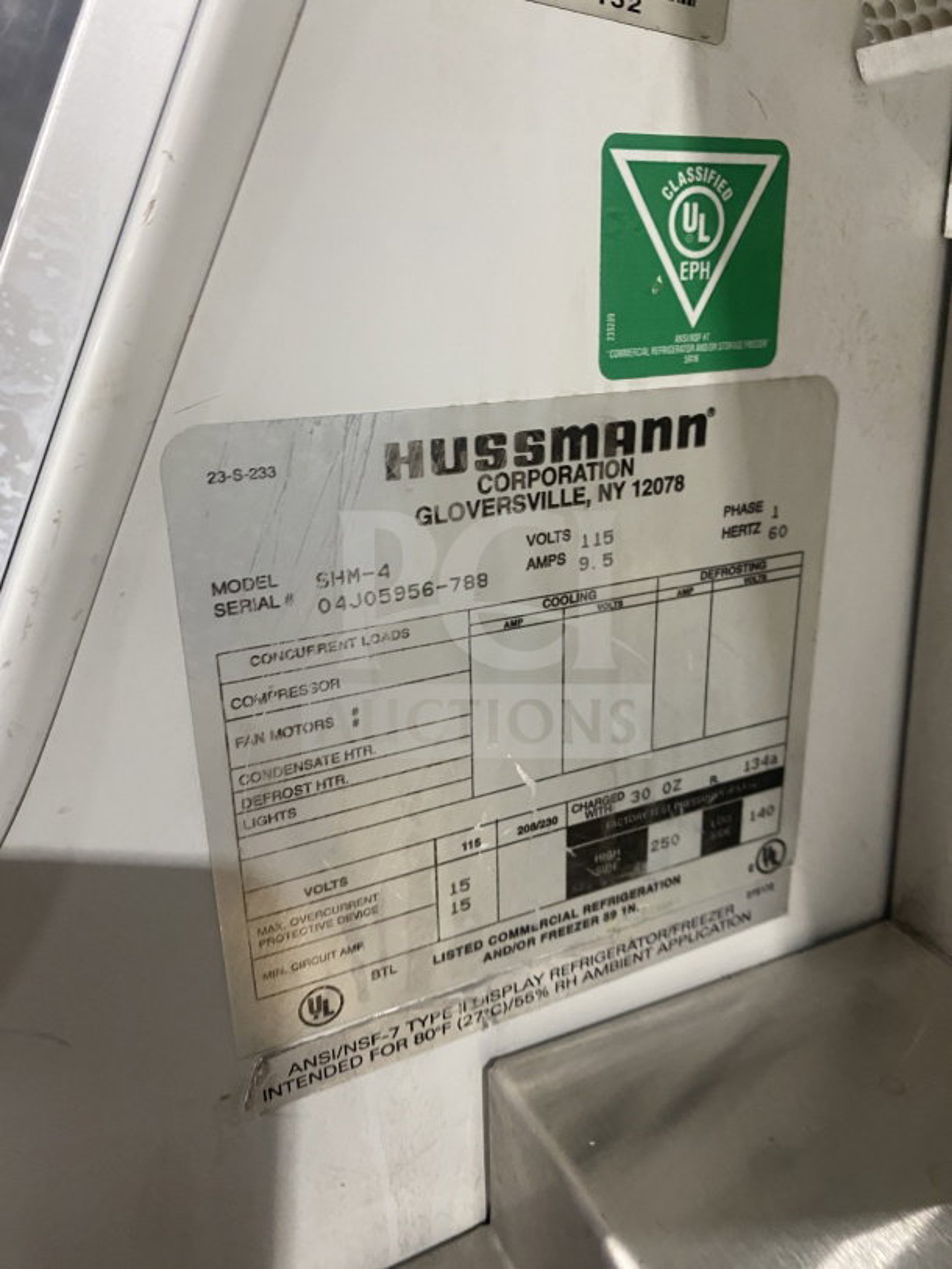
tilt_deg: -17.7
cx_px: 476
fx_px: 916
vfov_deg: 69.4
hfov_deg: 54.9
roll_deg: -3.0
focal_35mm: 25
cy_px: 634
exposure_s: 1/60
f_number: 1.8
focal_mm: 4.25
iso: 250
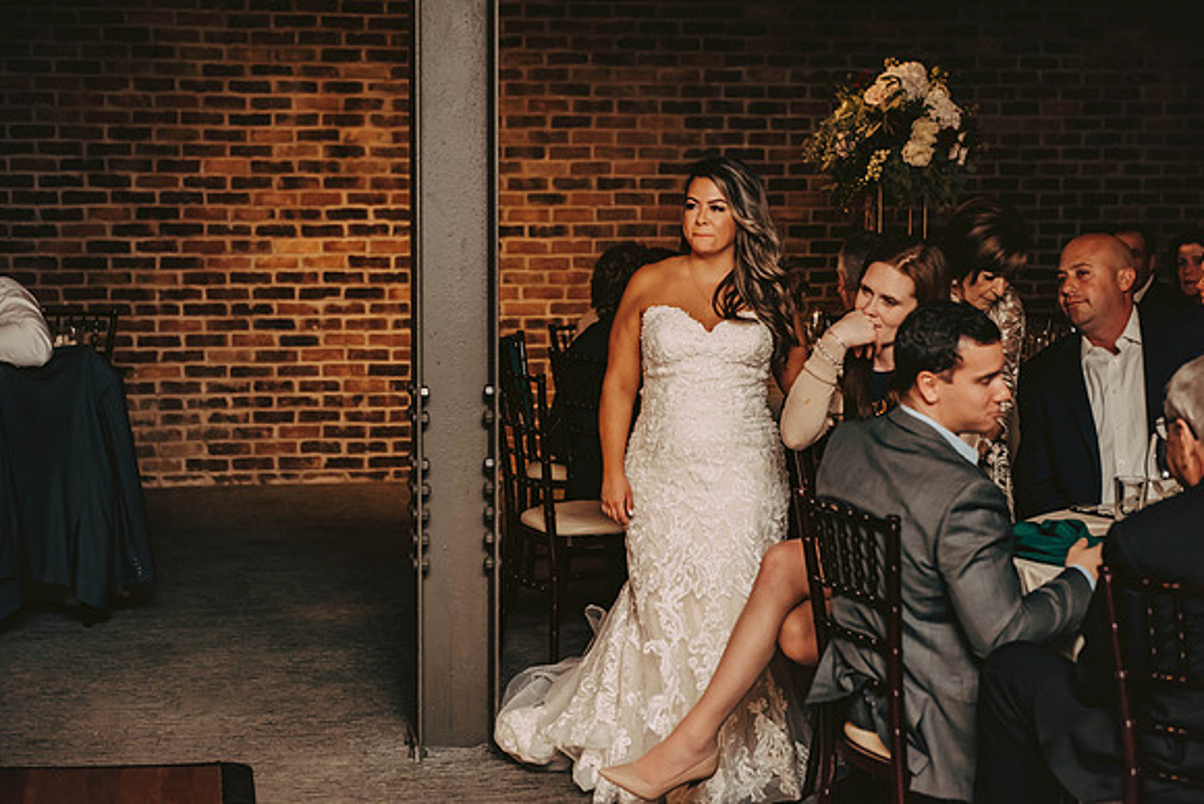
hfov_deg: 28.8
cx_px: 602
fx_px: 2342
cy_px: 402
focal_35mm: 70
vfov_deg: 19.5
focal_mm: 70
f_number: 3.2
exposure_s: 1/200
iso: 2000
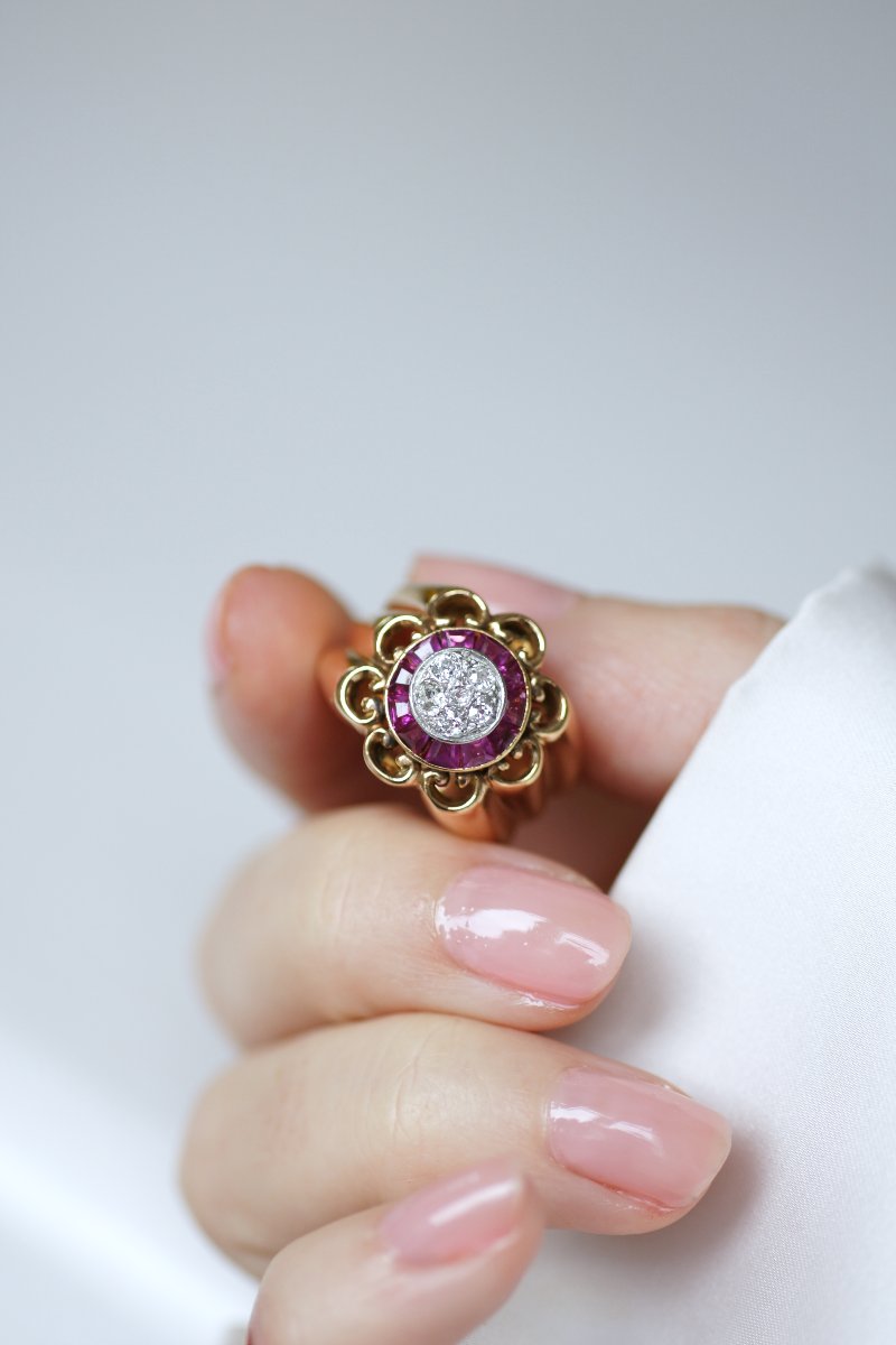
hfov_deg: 13.0
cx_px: 448
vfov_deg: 19.5
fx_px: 3920
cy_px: 672
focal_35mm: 105
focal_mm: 70
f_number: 2.8
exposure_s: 1/125
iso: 200
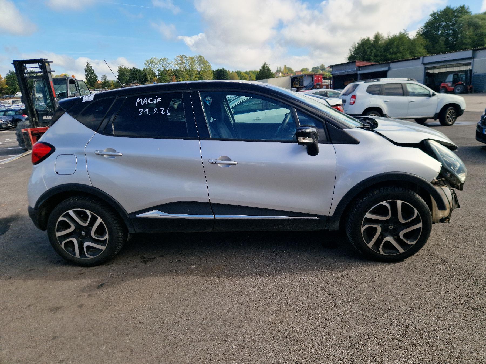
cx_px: 243
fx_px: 323
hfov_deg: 73.9
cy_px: 182
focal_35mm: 23
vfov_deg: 58.9
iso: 50
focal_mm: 5.4
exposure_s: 1/1000
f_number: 1.8
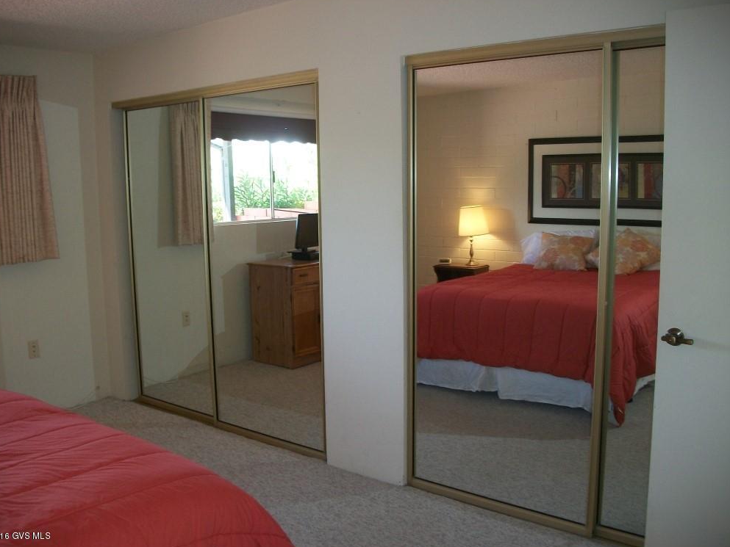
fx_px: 696
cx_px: 354
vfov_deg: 43.0
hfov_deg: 55.3
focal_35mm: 33
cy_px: 275
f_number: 2.9
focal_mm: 5.7
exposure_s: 1/30
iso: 80
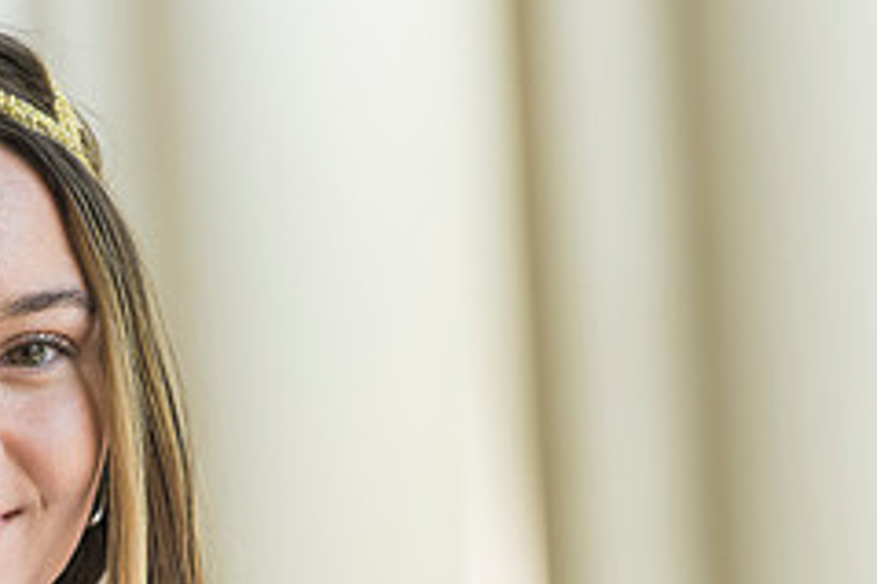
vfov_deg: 3.5
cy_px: 531
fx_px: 9470
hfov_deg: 5.3
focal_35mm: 389
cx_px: 18
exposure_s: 1/160
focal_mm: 160
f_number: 3.5
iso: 320
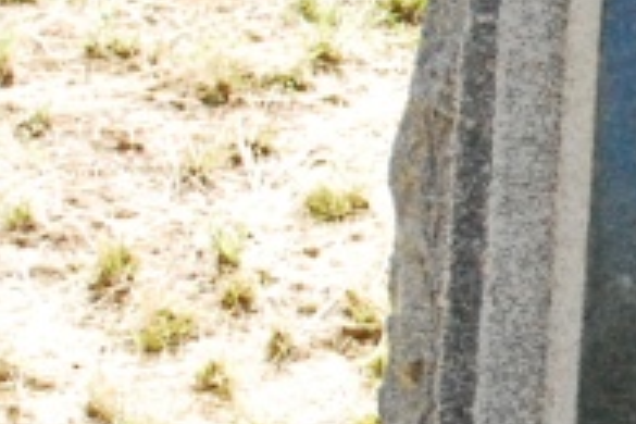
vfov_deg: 5.5
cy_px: 246
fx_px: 4452
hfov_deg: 7.6
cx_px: 1536
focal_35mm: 252
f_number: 5
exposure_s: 1/2000
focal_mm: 32
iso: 1600
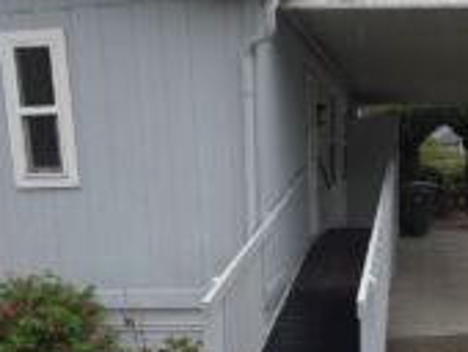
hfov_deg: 35.5
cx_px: 259
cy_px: 316
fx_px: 731
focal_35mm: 54
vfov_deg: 26.2
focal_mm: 5.4
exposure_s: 1/336
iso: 50
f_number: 1.8
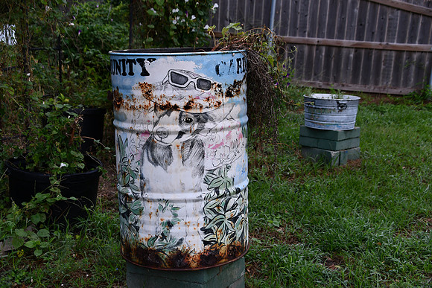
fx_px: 684
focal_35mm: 57
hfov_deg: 35.0
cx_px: 216
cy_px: 144
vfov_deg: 23.8
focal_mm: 38
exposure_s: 1/250
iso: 320
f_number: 5.6
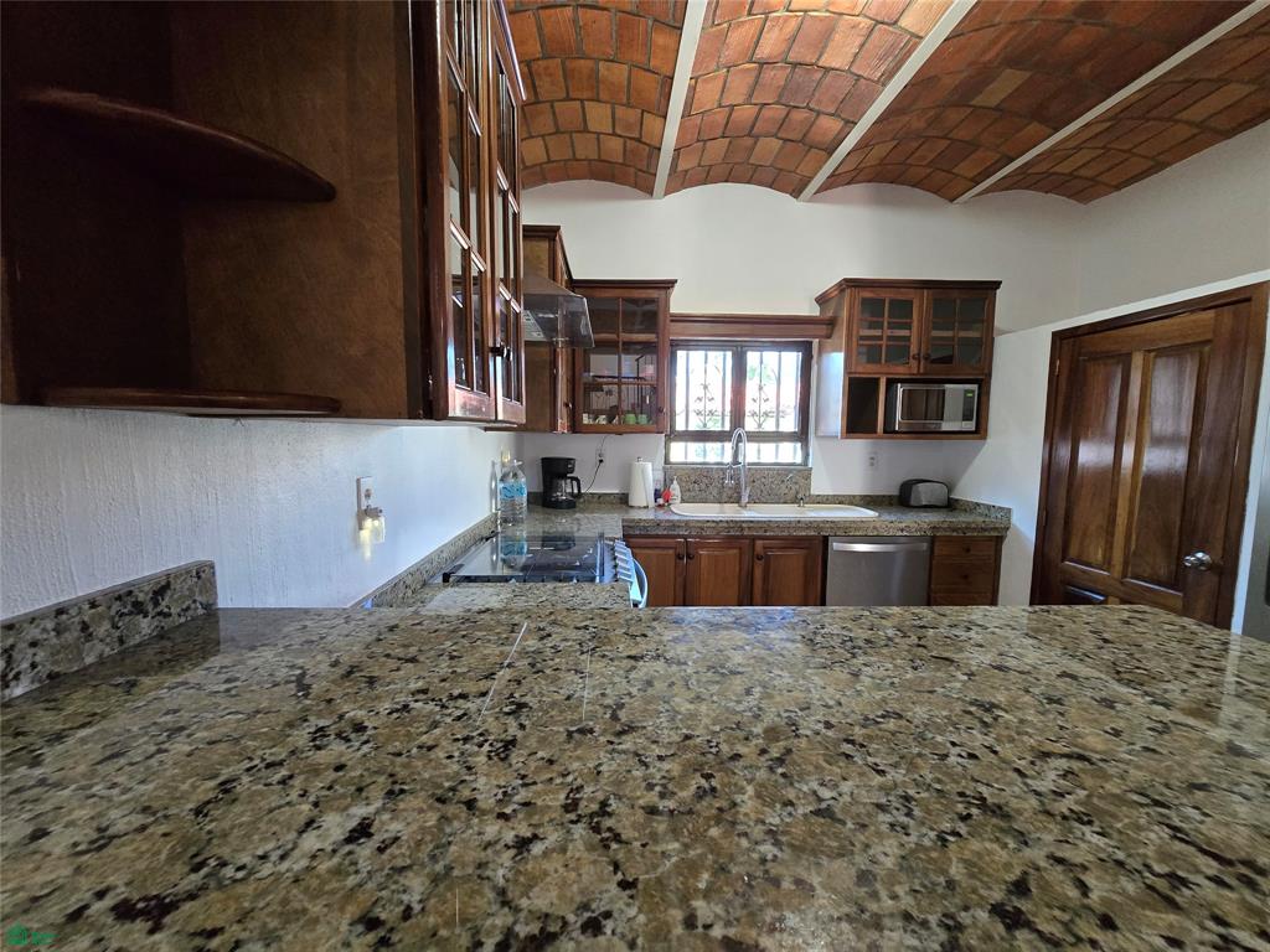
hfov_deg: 106.2
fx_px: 477
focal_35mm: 13
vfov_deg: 89.9
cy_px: 476
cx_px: 635
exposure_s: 1/60
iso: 800
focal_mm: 2.2
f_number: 2.2
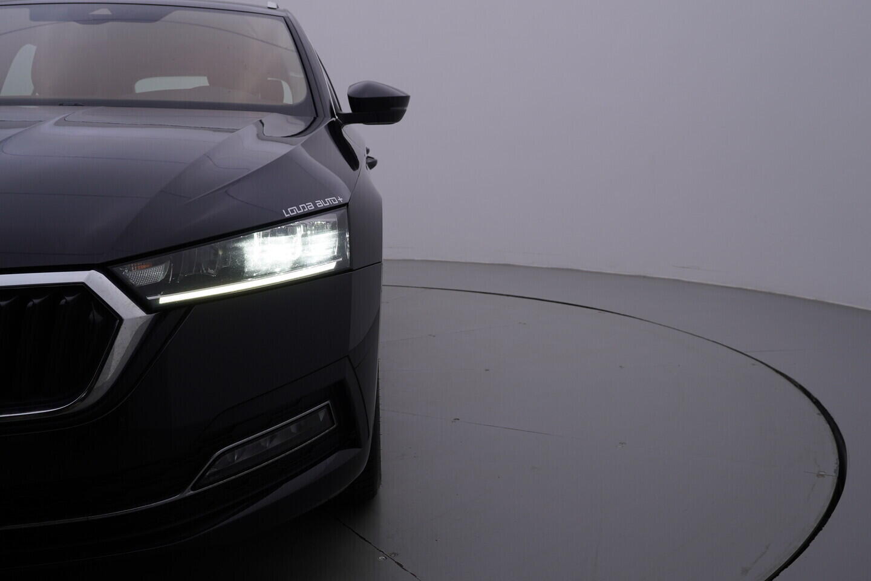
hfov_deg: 53.1
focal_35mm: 36
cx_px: 436
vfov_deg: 36.9
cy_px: 290
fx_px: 871
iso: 125
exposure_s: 1/125
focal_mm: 24
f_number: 5.6
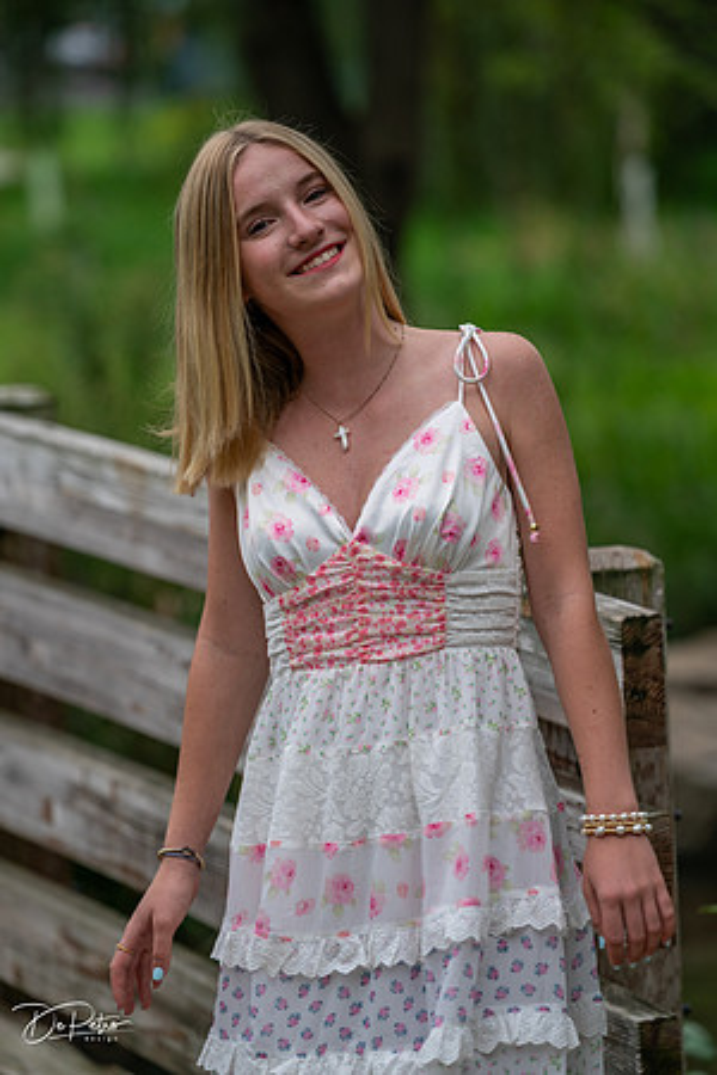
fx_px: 5198
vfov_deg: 11.8
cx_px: 358
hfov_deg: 7.9
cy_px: 538
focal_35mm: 174
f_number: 4
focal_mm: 174
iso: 160
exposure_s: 1/200
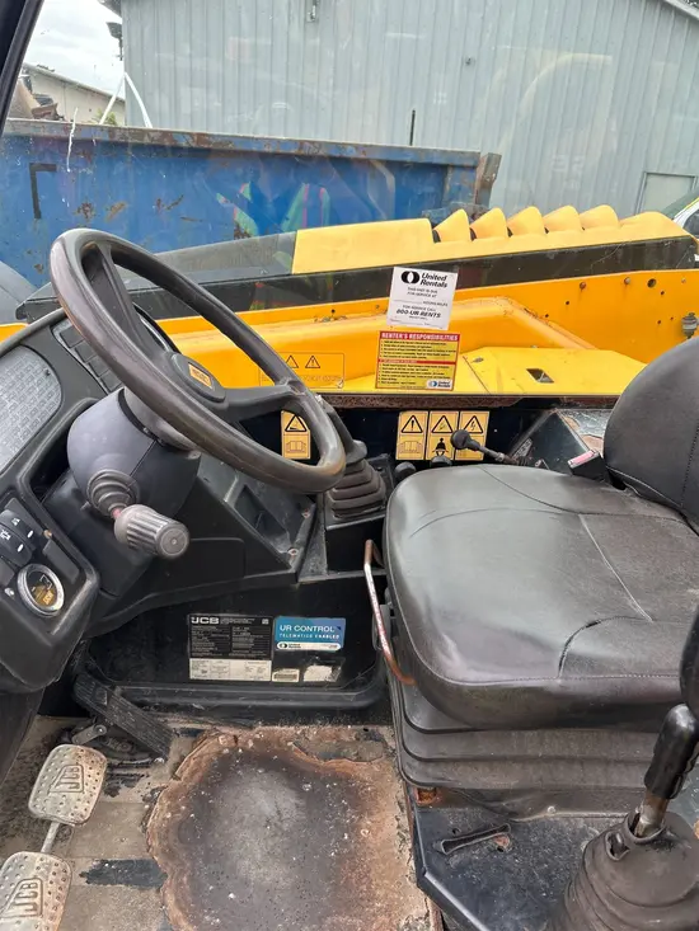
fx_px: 700
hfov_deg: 53.1
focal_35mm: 26
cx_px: 350
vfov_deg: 67.3
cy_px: 466
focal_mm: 5.7
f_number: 1.5
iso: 64
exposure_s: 1/121
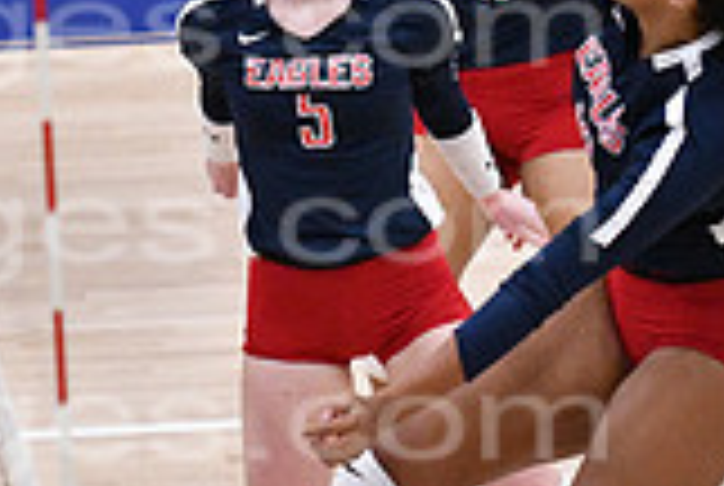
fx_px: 11948
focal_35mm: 593
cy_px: 133
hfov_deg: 3.5
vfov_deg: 2.3
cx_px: -409
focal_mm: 110
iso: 6400
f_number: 3.2
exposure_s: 1/1000
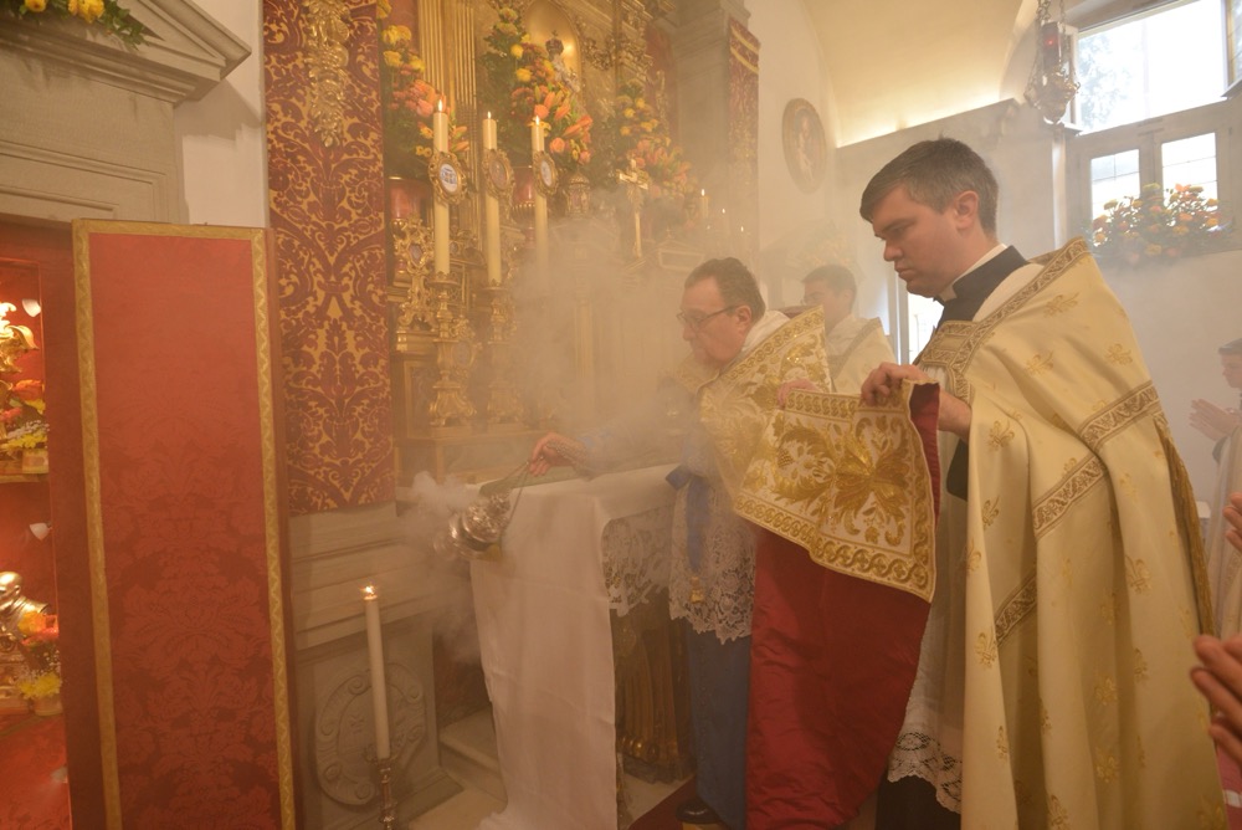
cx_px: 621
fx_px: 656
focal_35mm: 19
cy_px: 415
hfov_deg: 86.9
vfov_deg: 64.6
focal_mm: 19
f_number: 5
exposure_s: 1/100
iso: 1600
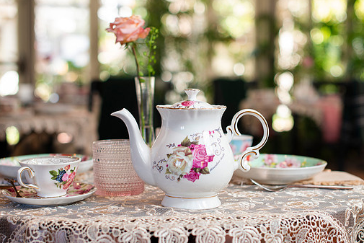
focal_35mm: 63
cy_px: 147
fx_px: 637
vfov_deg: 21.6
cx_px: 200
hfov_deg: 31.9
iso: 200
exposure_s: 1/100
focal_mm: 50
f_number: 2.5
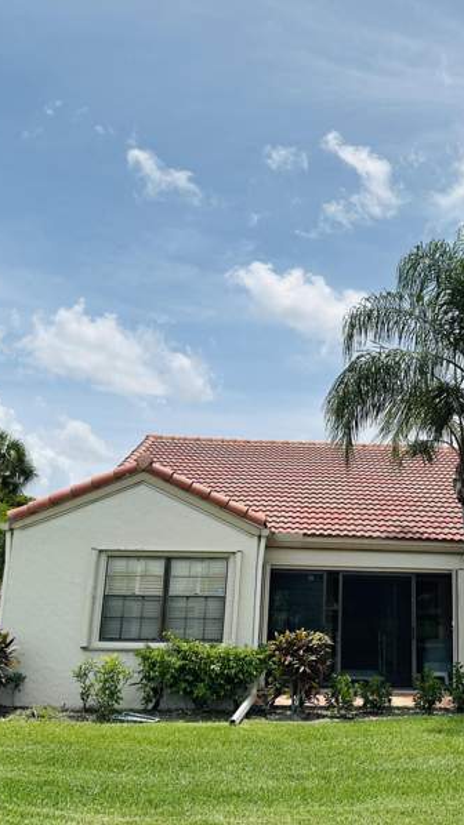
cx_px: 356
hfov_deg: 32.9
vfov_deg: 56.6
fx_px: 766
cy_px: 412
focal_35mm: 35
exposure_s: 1/8197
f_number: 1.78
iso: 80
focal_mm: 6.86
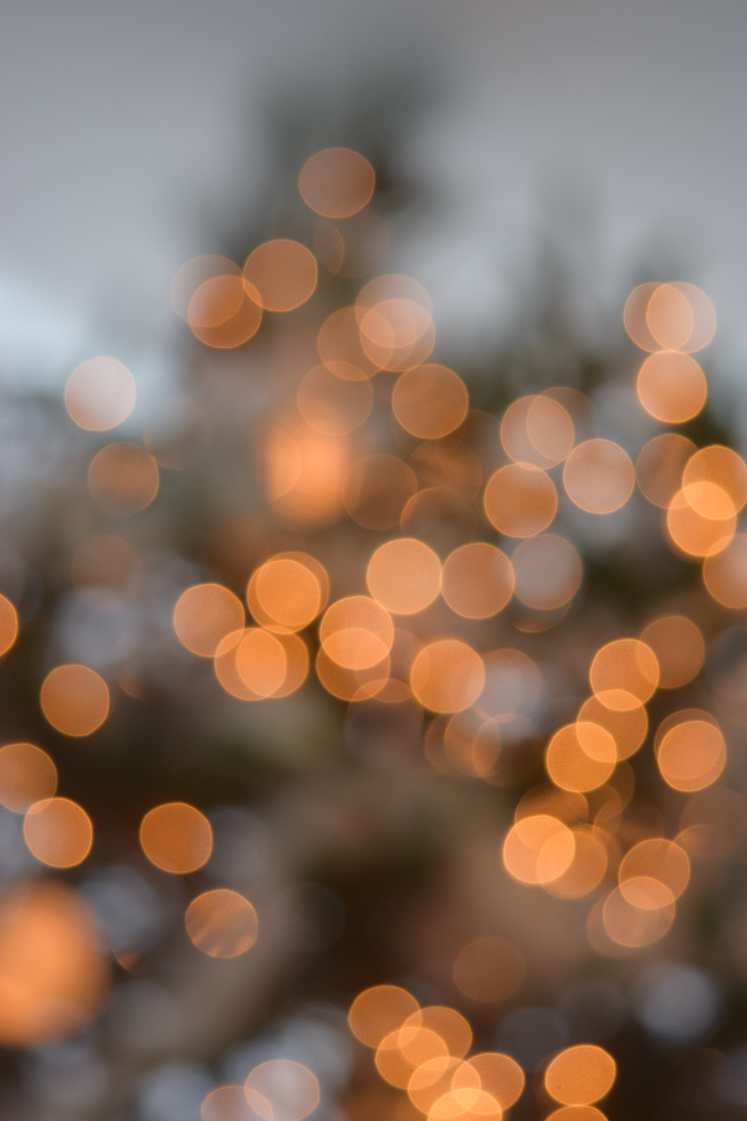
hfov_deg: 25.8
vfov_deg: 37.9
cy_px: 560
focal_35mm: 52
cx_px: 374
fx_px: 1634
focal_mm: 35
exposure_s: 1/60
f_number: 4.5
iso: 360
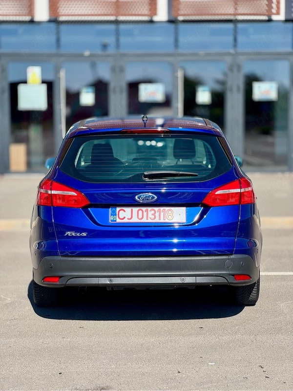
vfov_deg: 25.3
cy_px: 196
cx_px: 146
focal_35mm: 77
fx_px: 869
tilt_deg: -5.7
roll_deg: +0.4
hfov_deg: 19.1
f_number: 2.8
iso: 25
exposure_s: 1/384
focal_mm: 9
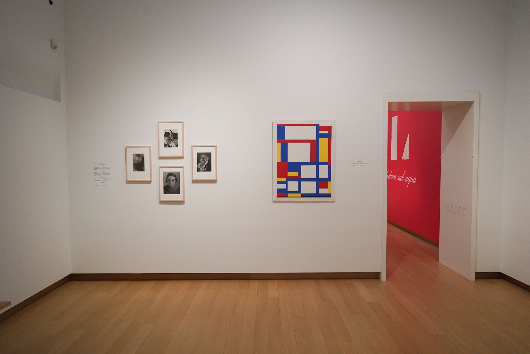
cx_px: 265
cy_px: 177
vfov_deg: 53.1
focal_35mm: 24
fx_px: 353
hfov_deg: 73.7
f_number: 5
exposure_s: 1/80
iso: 3200
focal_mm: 24
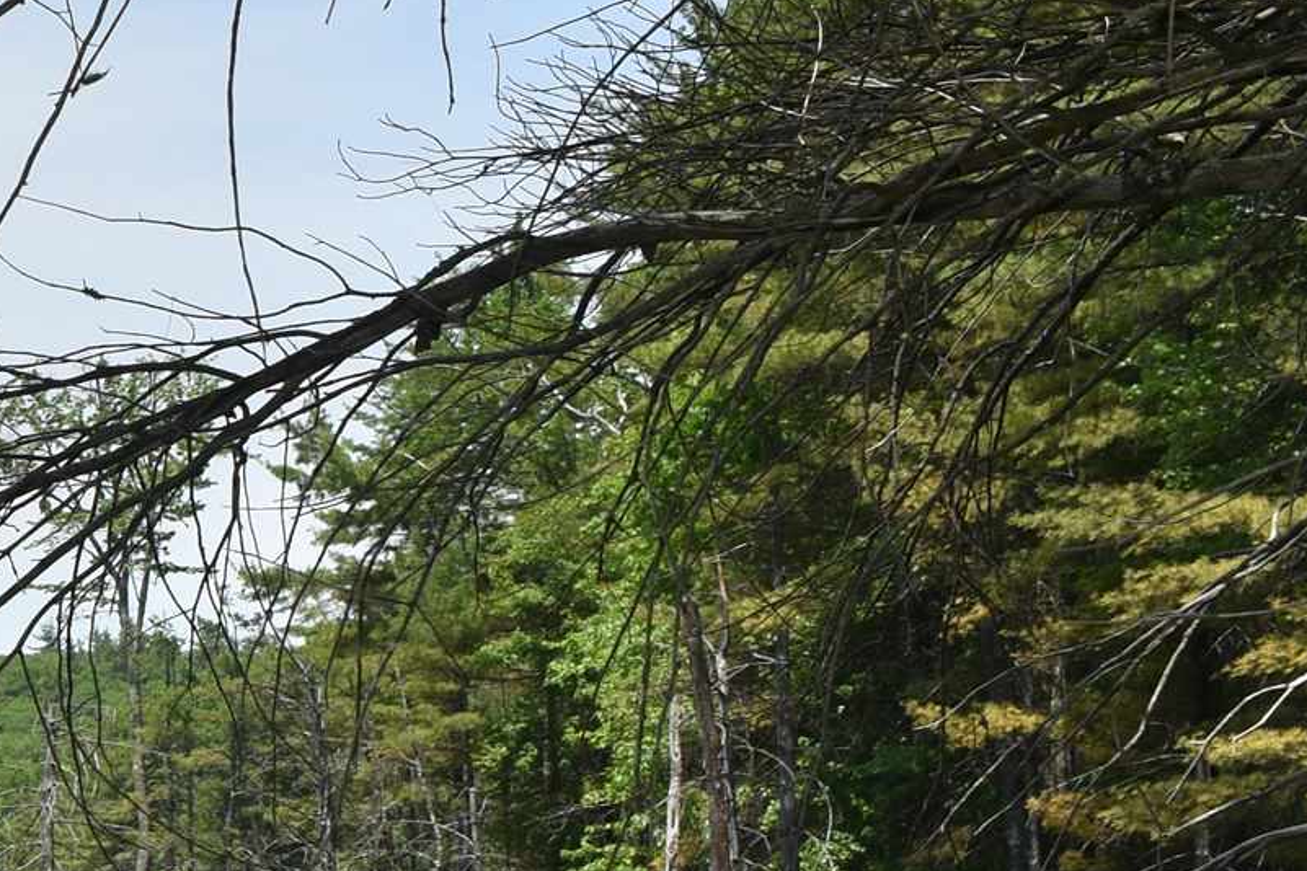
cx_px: -899
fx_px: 4175
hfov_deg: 15.7
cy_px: 956
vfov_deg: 11.7
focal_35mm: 115
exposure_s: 1/250
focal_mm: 20
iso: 100
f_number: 9
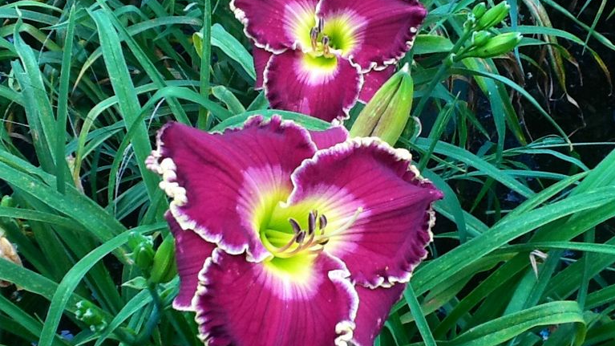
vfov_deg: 23.9
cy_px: 190
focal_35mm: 50
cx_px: 308
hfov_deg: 41.3
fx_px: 815
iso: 50
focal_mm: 2.03
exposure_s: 1/60
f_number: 2.4
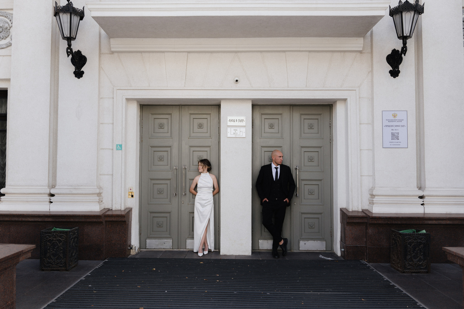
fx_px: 374
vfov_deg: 45.0
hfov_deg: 63.6
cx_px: 225
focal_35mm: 29
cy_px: 150
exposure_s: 1/320
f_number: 2.8
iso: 125
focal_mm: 28
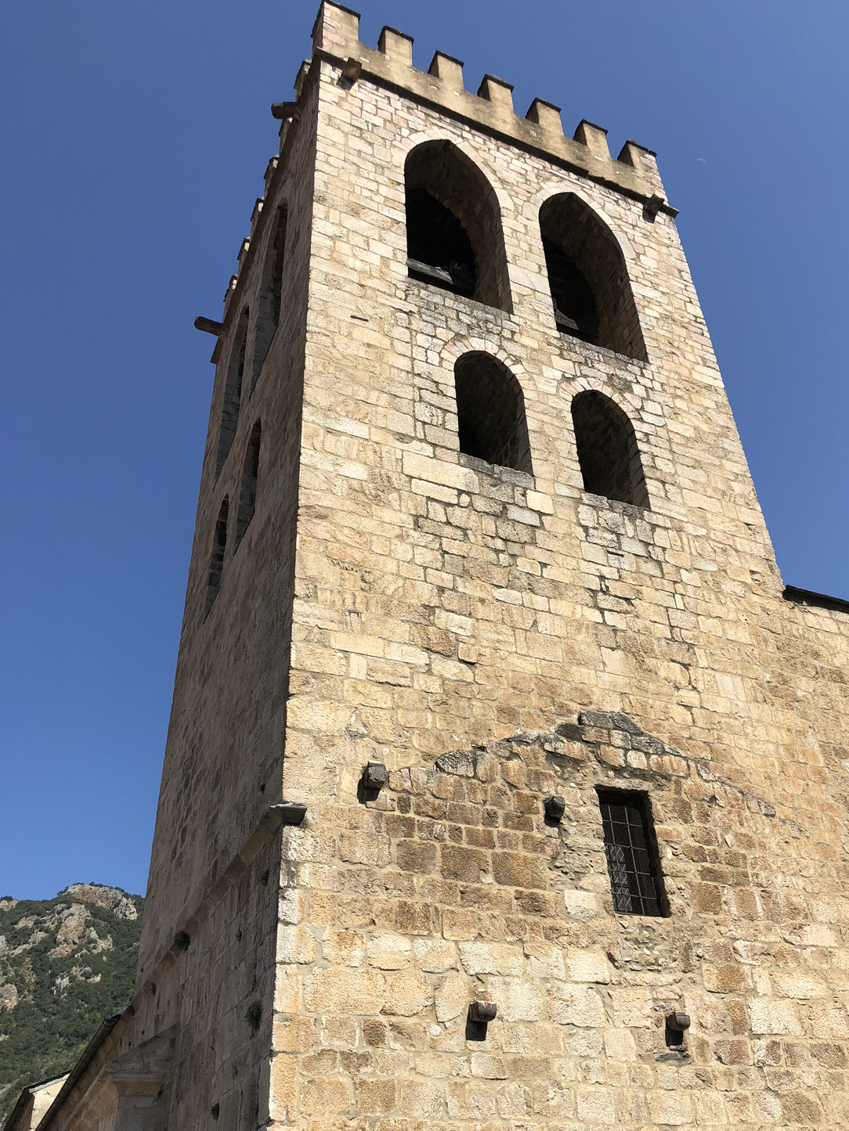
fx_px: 1014
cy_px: 617
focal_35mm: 31
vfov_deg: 58.3
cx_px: 465
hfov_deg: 45.4
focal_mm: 4
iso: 20
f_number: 1.8
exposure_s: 1/2404
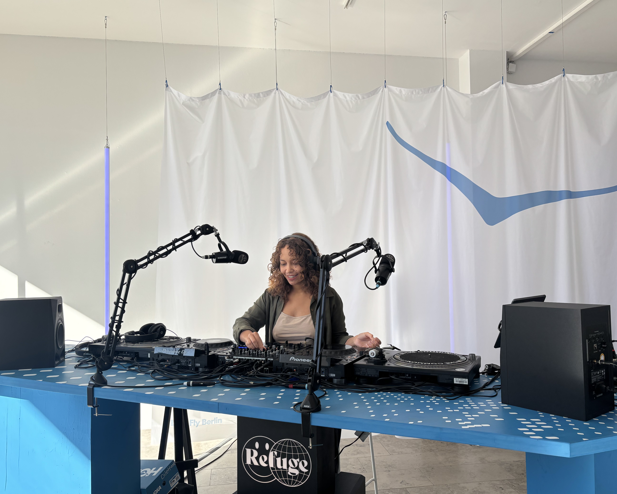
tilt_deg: +1.2
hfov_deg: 62.2
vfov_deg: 51.5
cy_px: 247
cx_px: 313
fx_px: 511
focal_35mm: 28
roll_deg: +0.7
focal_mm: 5.96
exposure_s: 1/684
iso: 50
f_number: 1.6
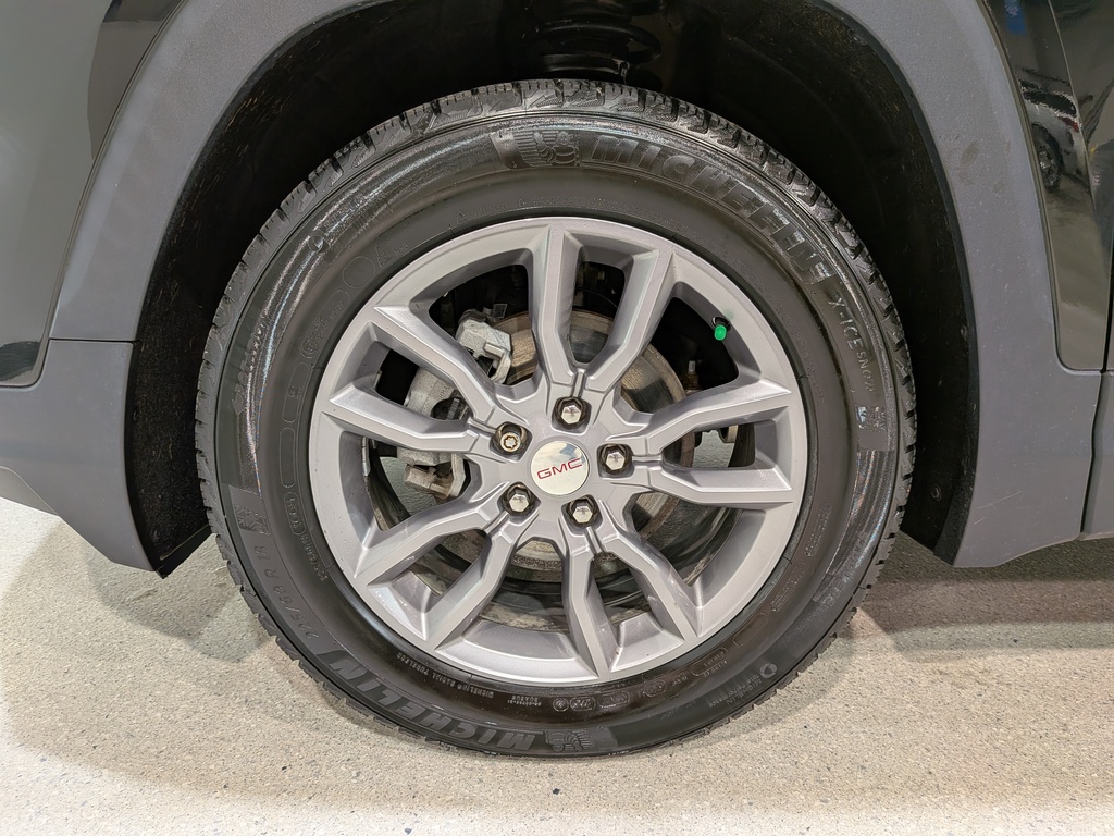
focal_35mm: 24
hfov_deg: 71.6
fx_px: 772
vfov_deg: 56.8
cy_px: 418
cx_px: 557
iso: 64
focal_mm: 4.53
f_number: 1.7
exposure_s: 1/40
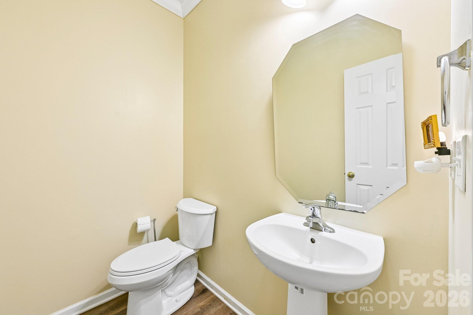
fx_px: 184
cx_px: 236
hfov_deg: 104.3
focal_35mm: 14
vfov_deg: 81.2
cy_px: 158
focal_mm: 14
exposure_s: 1/15
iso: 400
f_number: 8
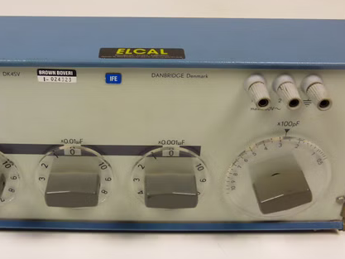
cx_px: 138
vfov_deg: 31.5
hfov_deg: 41.0
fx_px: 459
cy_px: 124
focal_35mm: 46
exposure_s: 1/60
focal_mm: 5.4
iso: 200
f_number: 3.6
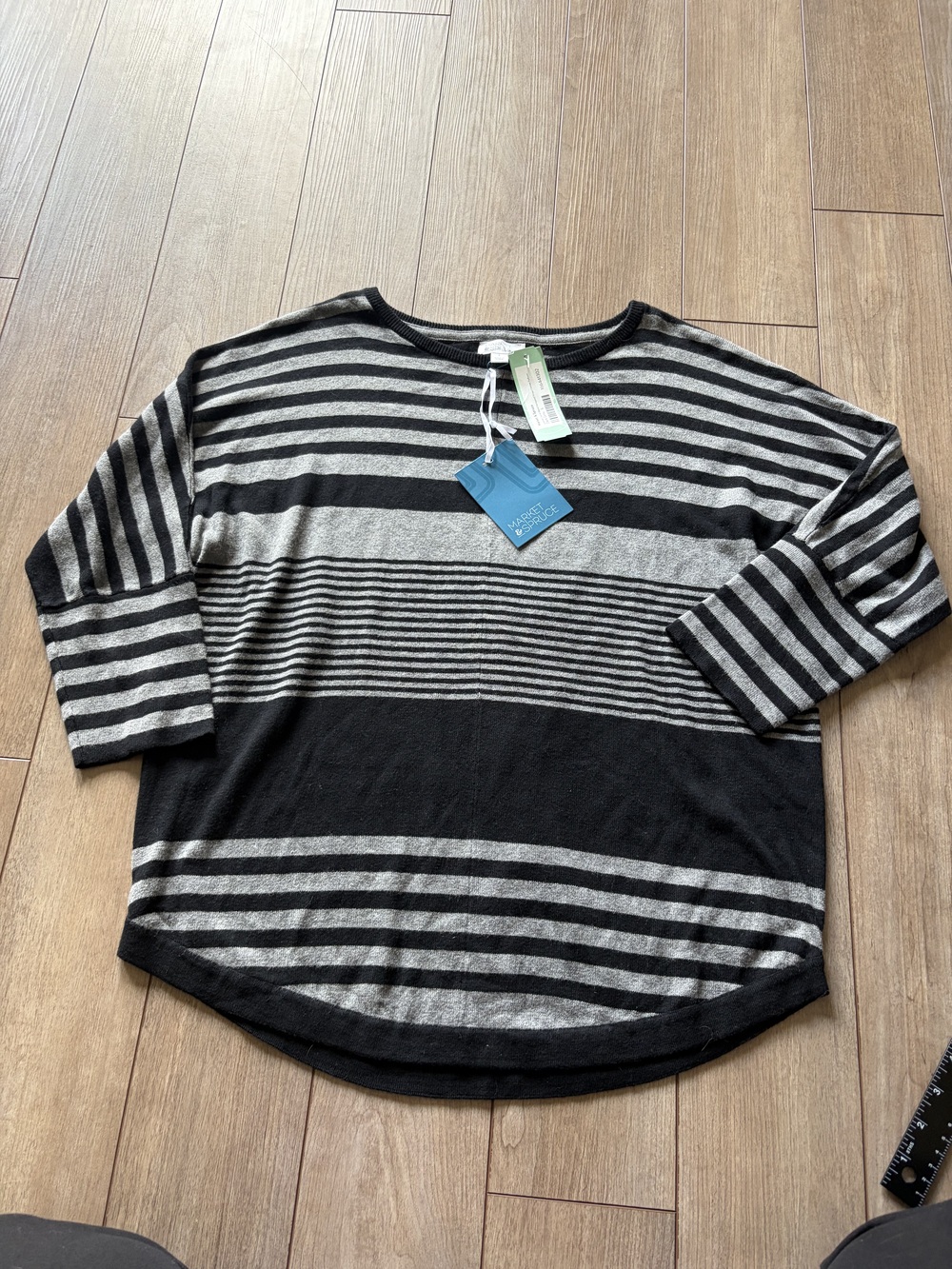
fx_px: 953
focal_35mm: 26
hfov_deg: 53.1
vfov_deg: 67.3
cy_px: 634
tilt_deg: -68.4
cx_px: 476
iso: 125
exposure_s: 1/60
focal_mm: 5.96
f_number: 1.6
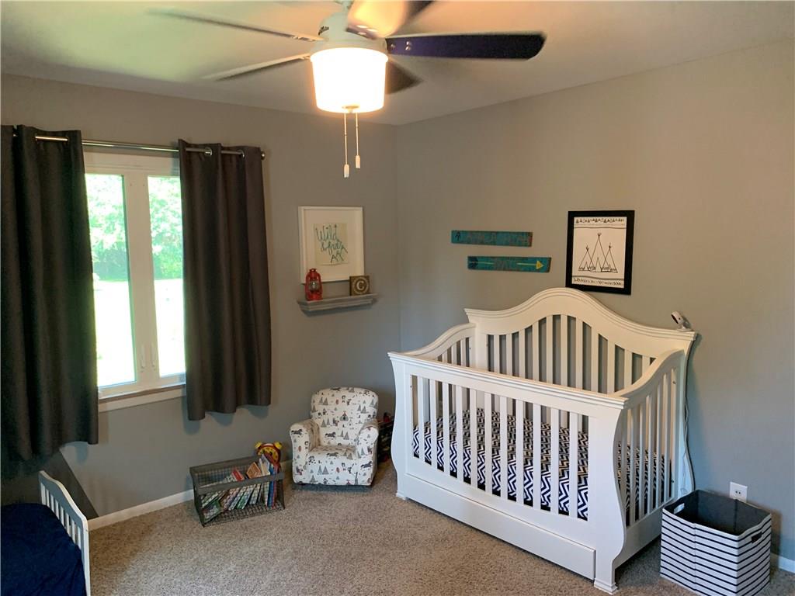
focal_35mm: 26
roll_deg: +1.0
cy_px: 298
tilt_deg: -5.6
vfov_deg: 53.1
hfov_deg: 67.3
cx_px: 398
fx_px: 597
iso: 320
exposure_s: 1/60
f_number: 1.8
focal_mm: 4.25
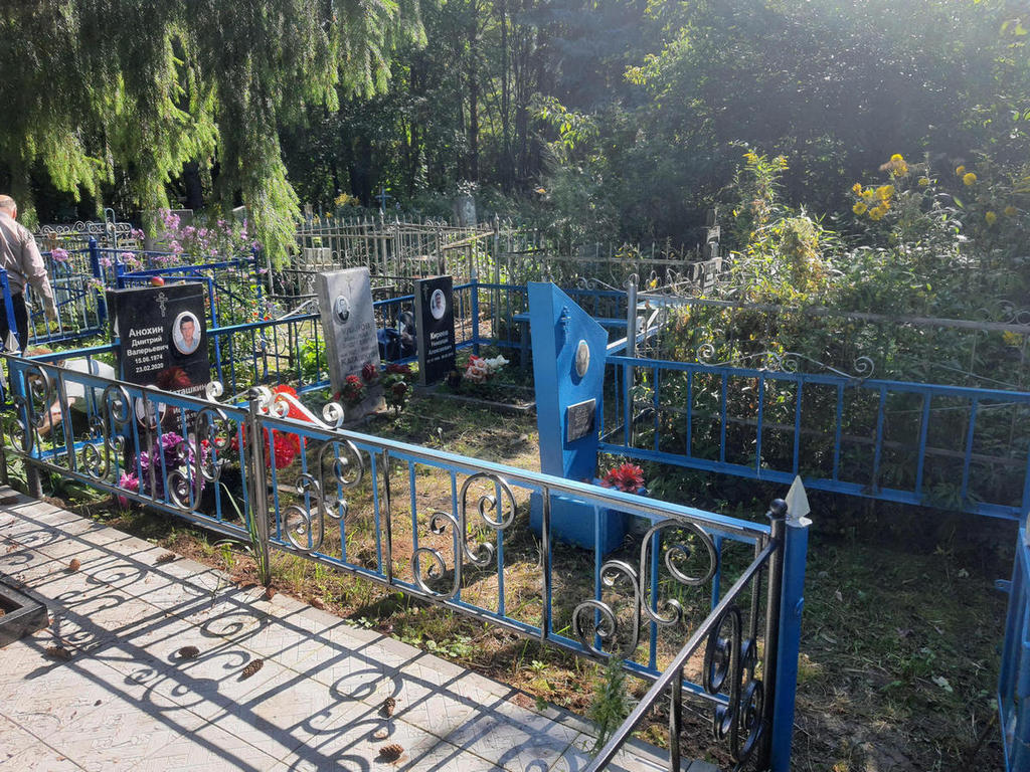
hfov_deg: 67.3
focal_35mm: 26
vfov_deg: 53.1
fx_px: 774
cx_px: 515
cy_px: 386
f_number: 1.7
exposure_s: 1/1156
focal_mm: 4.32
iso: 50
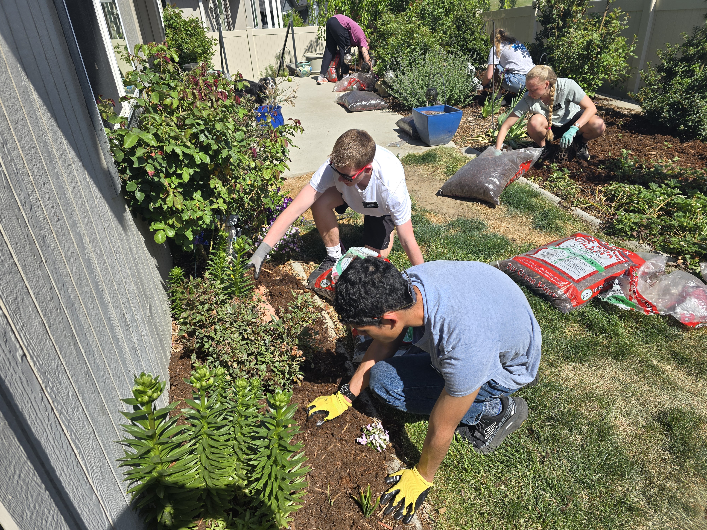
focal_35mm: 23
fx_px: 470
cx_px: 354
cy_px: 265
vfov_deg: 58.9
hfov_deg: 73.9
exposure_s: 1/636
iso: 12
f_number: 1.7
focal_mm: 6.3
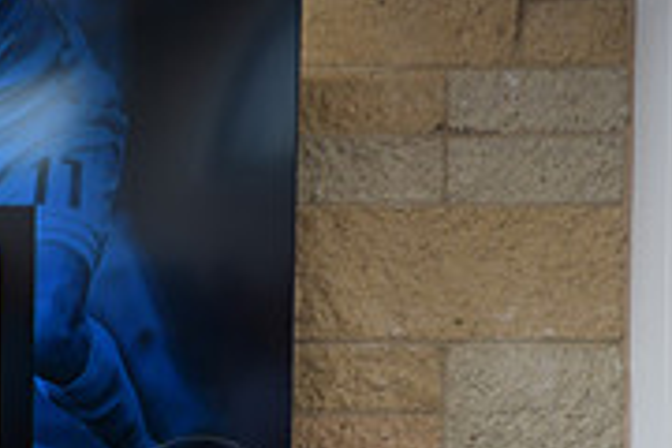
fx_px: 4200
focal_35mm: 225
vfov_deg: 6.0
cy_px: 678
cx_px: -355
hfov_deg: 8.9
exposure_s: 1/60
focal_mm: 70
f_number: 2.8
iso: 400
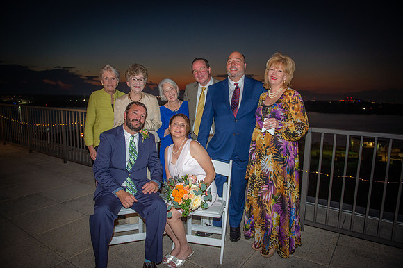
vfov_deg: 53.1
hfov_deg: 73.8
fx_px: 269
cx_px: 202
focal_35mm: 24
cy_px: 134
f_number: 2.8
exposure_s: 1/80
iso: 1000
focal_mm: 24
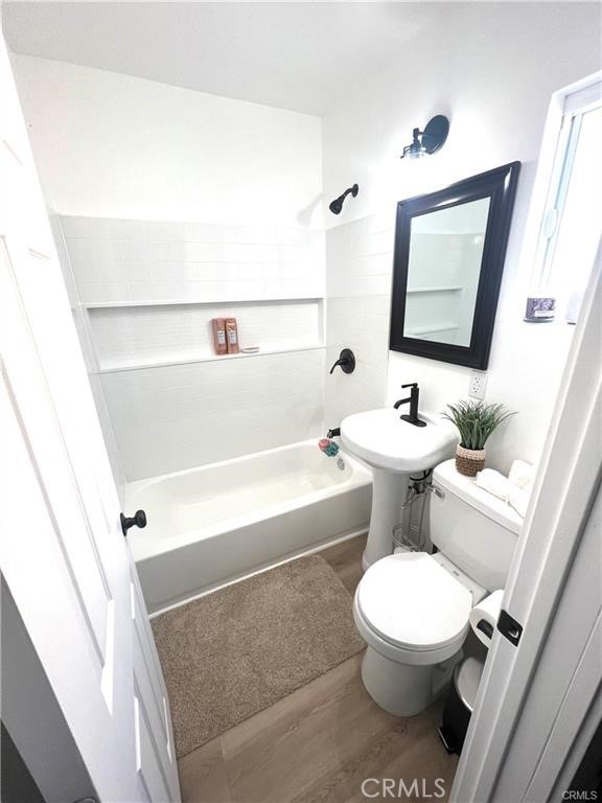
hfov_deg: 89.9
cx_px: 301
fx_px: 301
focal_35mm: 13
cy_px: 402
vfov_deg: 106.2
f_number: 1.8
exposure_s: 1/120
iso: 80
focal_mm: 1.57
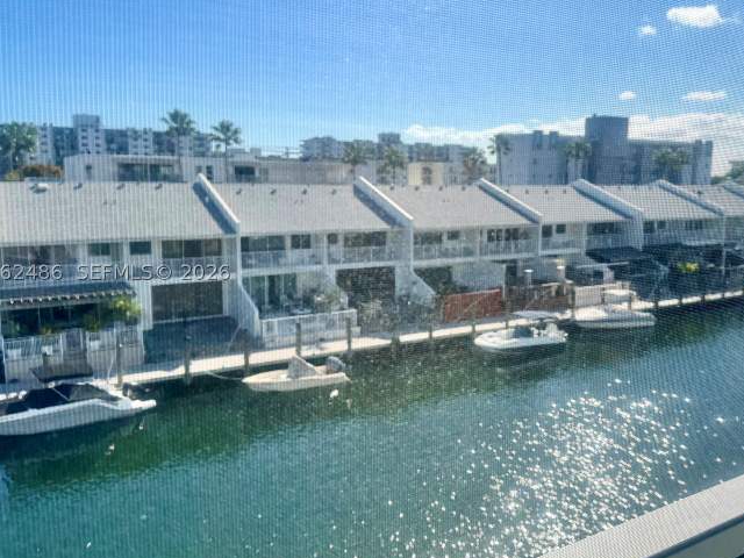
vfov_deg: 46.8
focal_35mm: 30
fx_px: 645
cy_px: 272
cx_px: 408
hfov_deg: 59.8
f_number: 1.78
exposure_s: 1/4310
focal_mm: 6.76
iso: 80
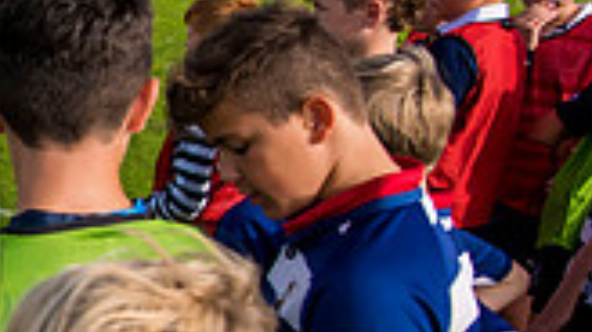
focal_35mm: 74
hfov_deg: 21.9
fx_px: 1161
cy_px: 229
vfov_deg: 16.2
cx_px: -372
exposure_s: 1/2000
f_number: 4
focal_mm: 20
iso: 250
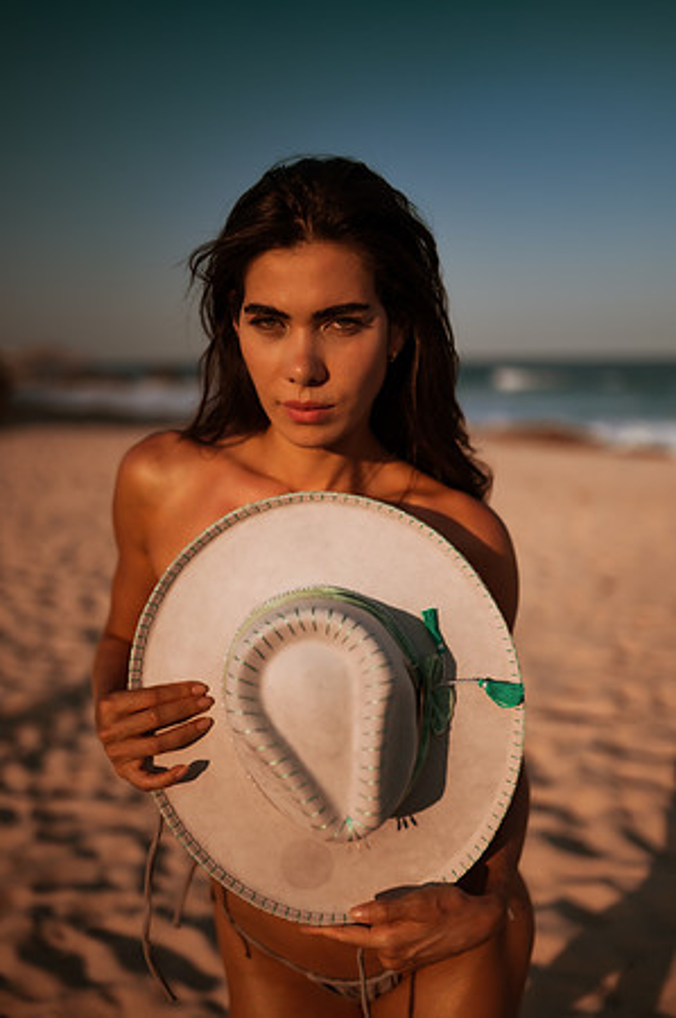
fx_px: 988
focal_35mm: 35
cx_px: 338
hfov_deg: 37.8
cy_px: 509
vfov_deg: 54.5
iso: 100
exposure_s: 1/8000
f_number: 1.4
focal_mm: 35
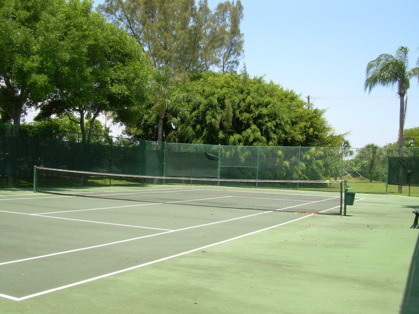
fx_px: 460
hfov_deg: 49.0
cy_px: 157
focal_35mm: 38
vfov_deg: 37.7
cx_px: 210
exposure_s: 1/229
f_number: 4.6
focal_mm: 6.3
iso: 50
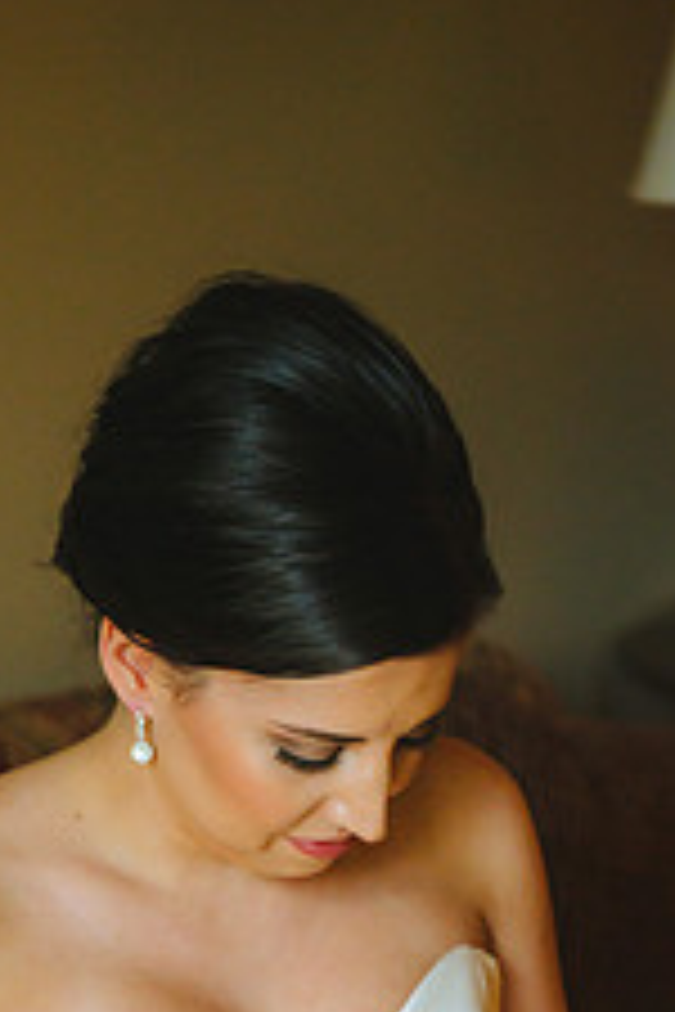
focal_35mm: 140
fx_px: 3937
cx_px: 326
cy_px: 994
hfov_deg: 9.8
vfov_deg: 14.4
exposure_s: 1/125
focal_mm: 70
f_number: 2.8
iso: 4000
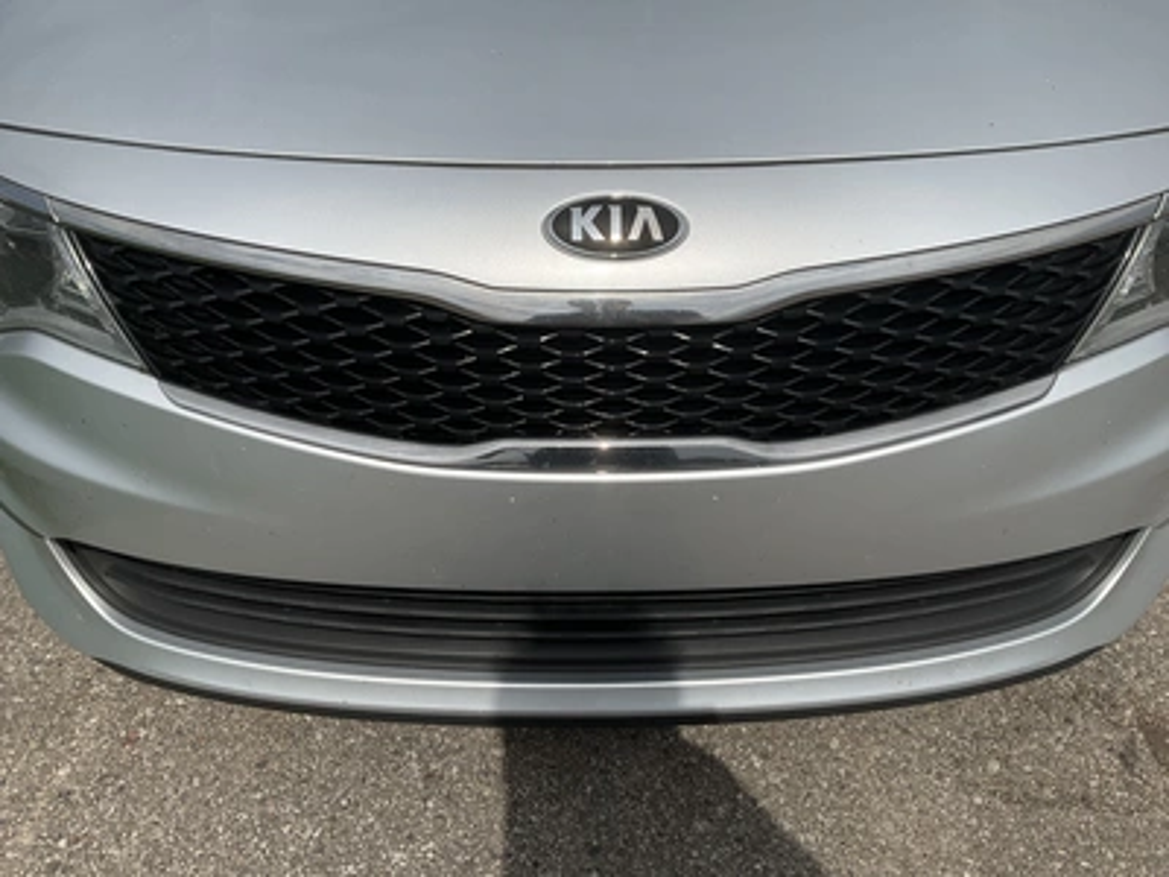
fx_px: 979
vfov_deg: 48.2
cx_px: 584
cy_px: 438
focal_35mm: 29
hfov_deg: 61.7
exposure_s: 1/4785
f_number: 1.8
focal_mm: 3
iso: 25
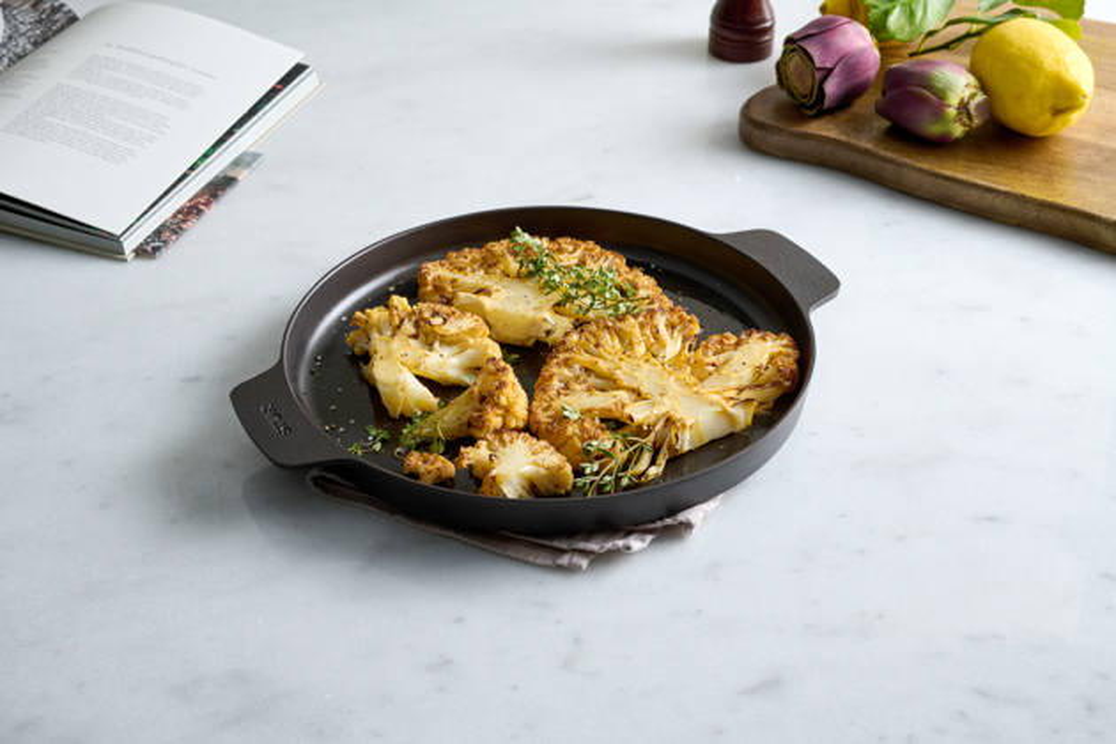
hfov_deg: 33.4
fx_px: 1860
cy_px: 372
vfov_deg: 22.6
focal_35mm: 60
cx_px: 558
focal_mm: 60
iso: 100
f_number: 10
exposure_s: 1/200
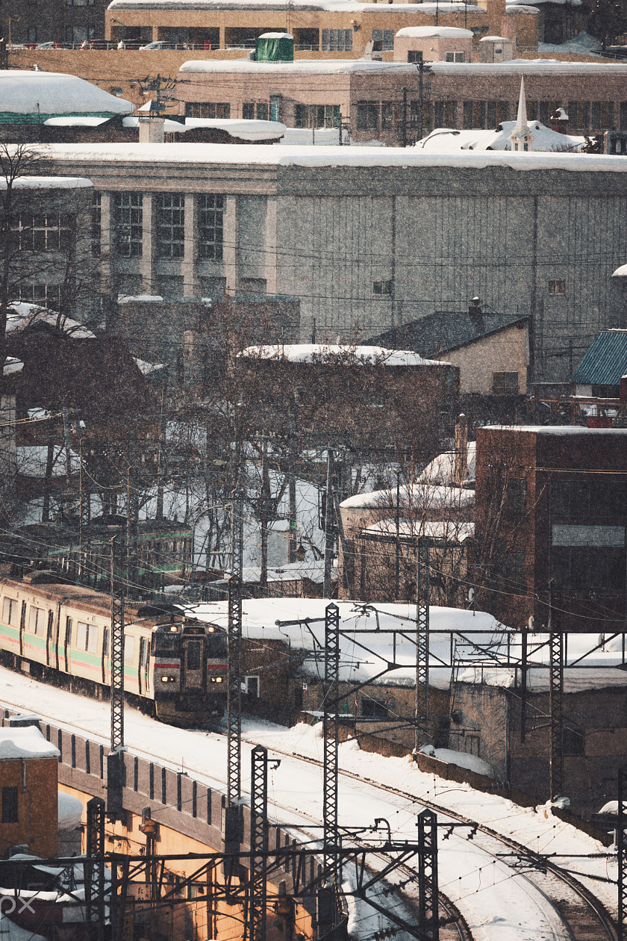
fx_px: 13270
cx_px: 248
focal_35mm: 508
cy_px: 414
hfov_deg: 2.7
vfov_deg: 4.1
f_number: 6.3
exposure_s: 1/400
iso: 100
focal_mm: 400
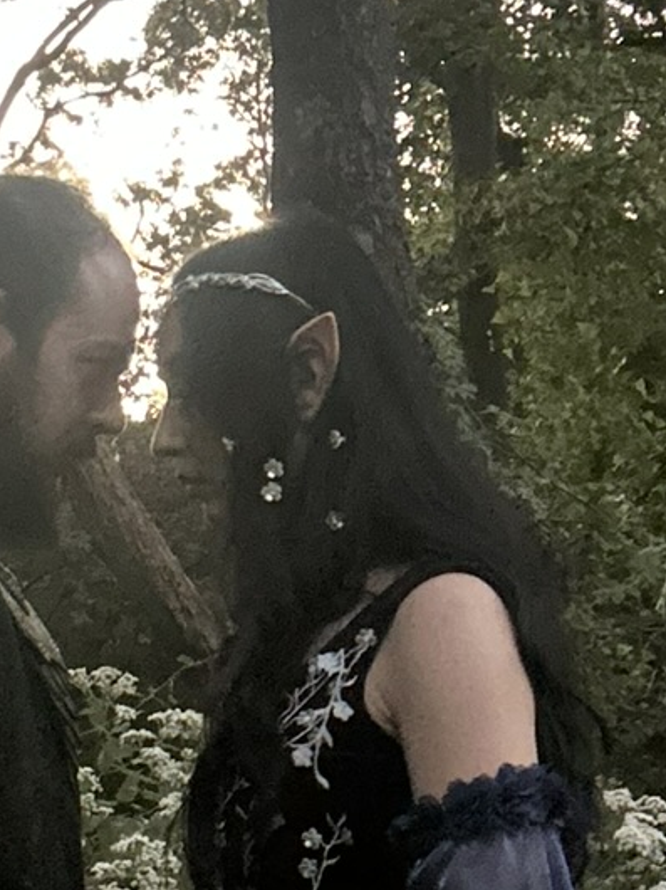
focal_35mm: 116
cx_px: 173
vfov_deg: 16.8
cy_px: 732
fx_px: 2978
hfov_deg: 12.7
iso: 640
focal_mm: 2.69
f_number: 1.9
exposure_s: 1/18
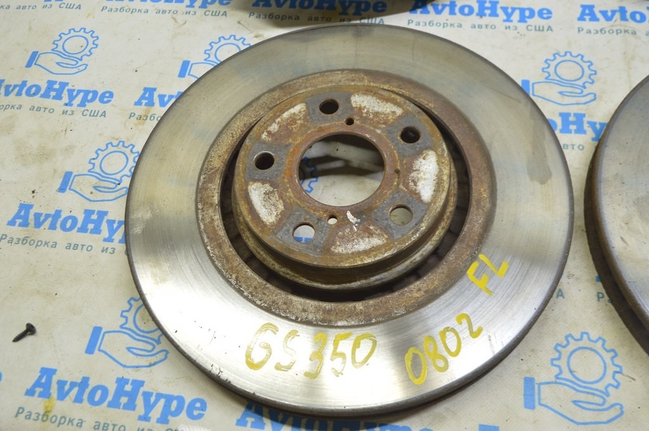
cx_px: 324
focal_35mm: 33
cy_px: 216
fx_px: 594
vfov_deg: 39.9
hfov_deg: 57.3
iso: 400
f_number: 5.6
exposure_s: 1/20
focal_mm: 22
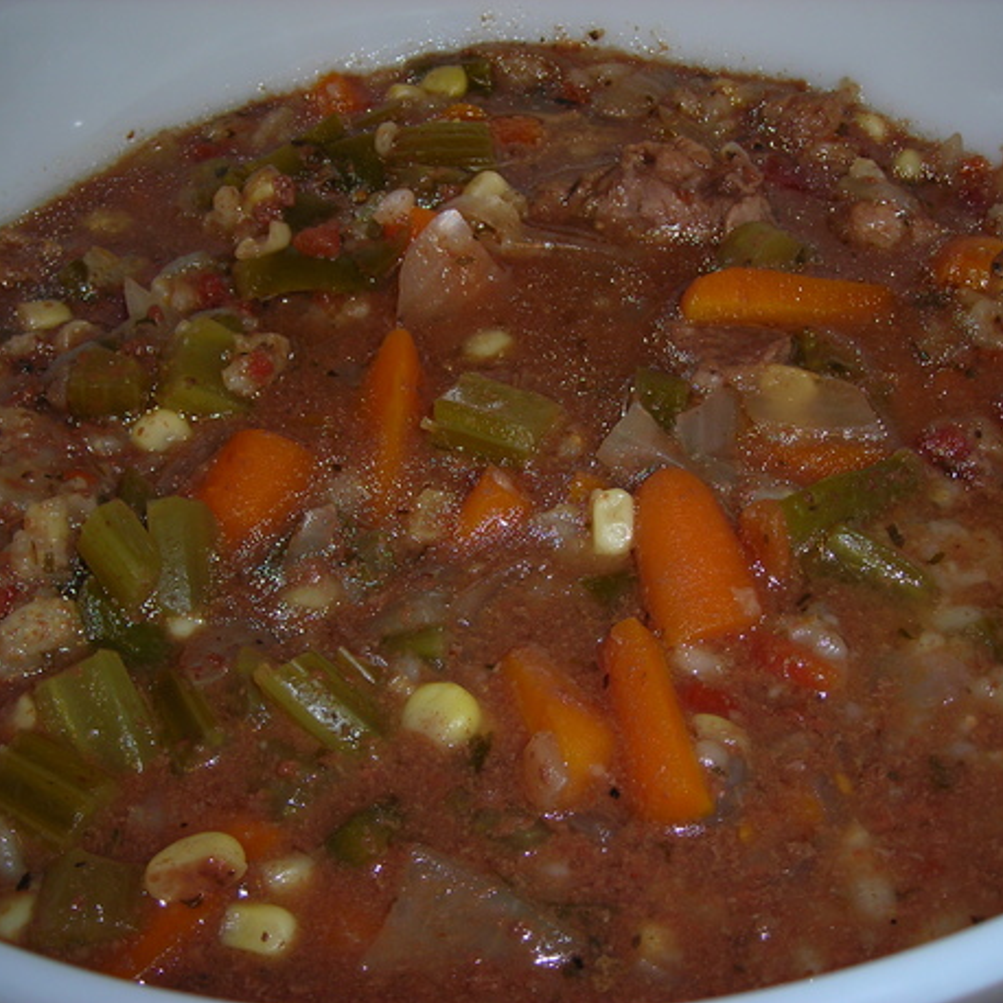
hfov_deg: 37.5
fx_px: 1475
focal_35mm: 45
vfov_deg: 37.6
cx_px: 530
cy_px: 503
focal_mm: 6.3
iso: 50
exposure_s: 1/60.1
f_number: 3.2
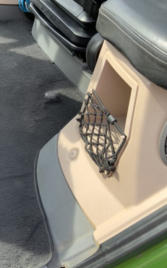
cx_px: -20
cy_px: 134
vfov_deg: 44.4
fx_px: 328
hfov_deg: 26.2
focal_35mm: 45
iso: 20
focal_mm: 3
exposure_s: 1/122
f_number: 1.8
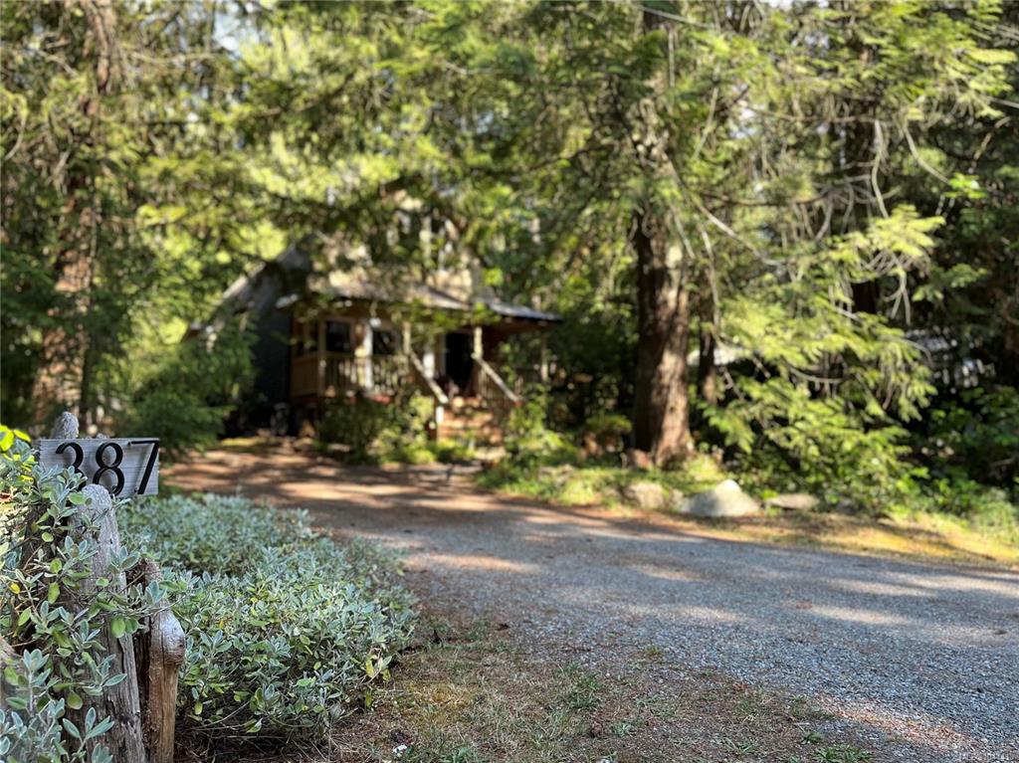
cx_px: 510
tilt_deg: +3.6
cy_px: 382
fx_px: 765
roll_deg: +1.2
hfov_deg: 67.3
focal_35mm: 26
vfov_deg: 53.0
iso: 50
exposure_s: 1/137
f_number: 1.6
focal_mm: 5.1
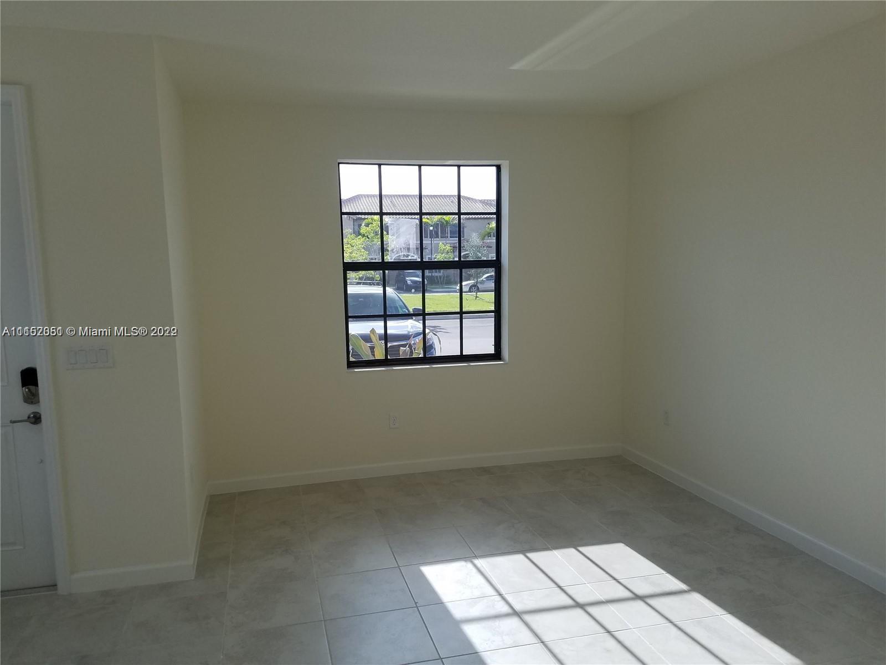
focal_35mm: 26
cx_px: 443
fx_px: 665
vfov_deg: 53.1
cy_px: 332
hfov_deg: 67.3
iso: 50
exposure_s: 1/415
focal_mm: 4.2
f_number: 1.7
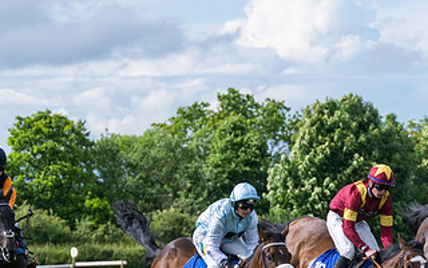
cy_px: 283
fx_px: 2916
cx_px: 193
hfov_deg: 8.4
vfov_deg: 5.2
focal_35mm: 250
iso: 400
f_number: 4
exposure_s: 1/4000
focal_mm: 98
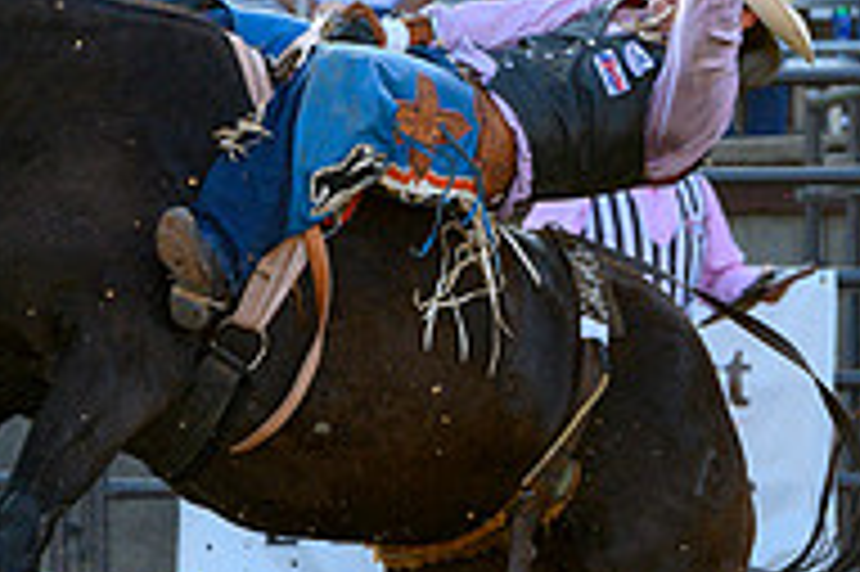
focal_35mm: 379
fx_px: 9046
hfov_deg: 5.4
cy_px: 32
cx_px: 72
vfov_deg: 3.6
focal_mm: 125
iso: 1250
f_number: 5
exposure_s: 1/1000
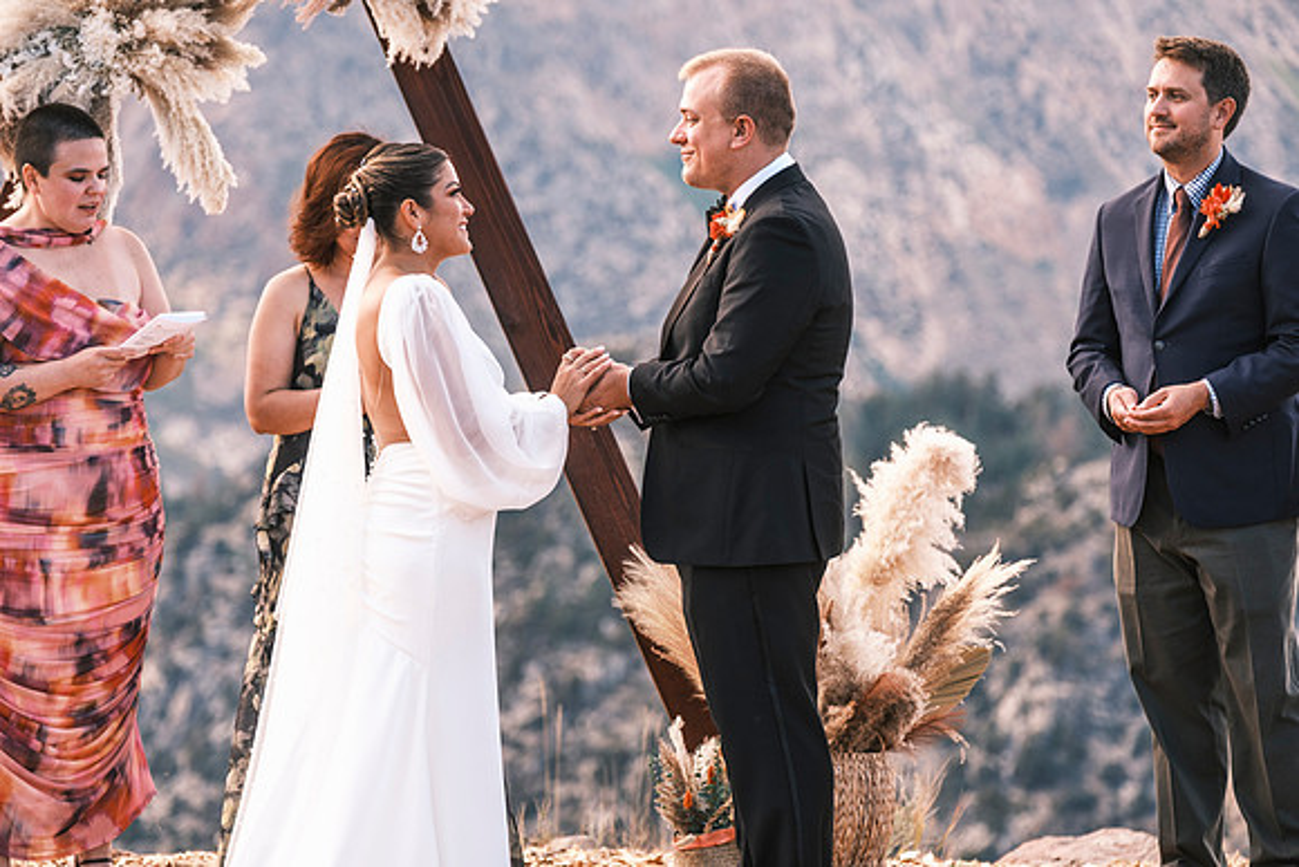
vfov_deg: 9.0
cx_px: 650
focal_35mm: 153
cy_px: 434
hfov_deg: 13.4
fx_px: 5522
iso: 400
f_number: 2.8
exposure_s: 1/450
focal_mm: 102.2
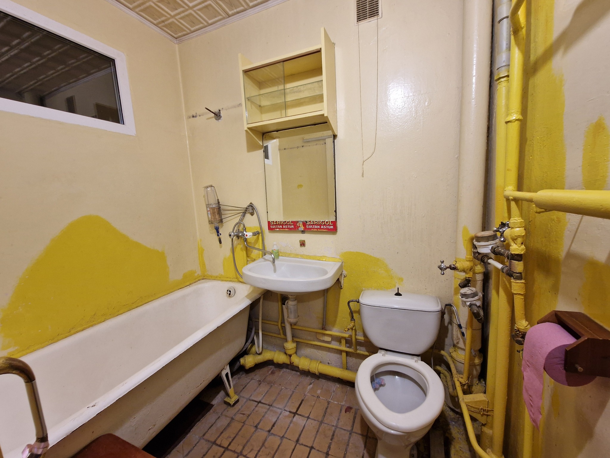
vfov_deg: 89.9
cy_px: 229
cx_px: 305
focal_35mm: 13
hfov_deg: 106.2
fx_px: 229
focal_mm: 2.2
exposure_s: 1/33
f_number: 2.2
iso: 400
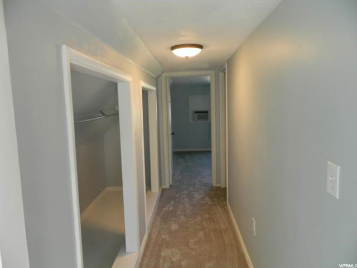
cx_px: 178
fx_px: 258
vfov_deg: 54.9
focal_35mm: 25
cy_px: 134
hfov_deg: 69.4
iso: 100
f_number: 3.1
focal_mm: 4.5
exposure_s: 1/30
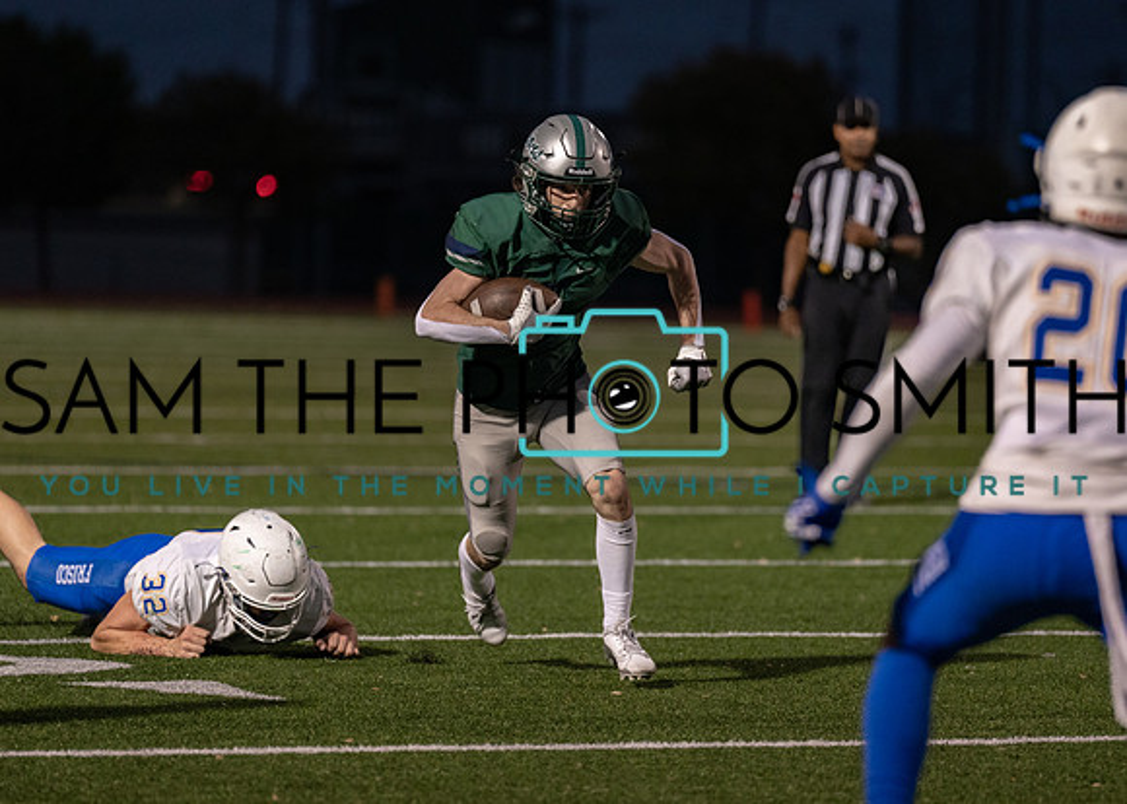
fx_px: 8799
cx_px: 566
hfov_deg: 7.3
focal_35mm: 275
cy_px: 375
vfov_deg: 5.2
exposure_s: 1/1000
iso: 2000
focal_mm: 200
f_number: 2.8
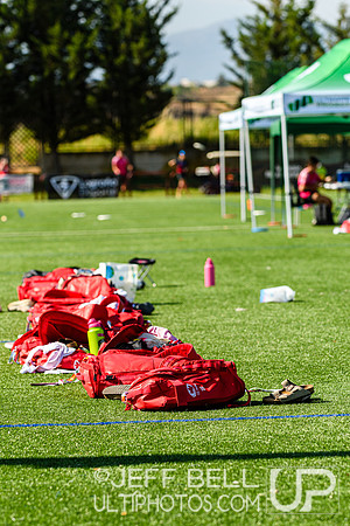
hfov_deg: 7.6
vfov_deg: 11.4
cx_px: 175
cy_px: 263
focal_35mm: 180
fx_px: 2625
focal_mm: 120
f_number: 4
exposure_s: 1/1600
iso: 220
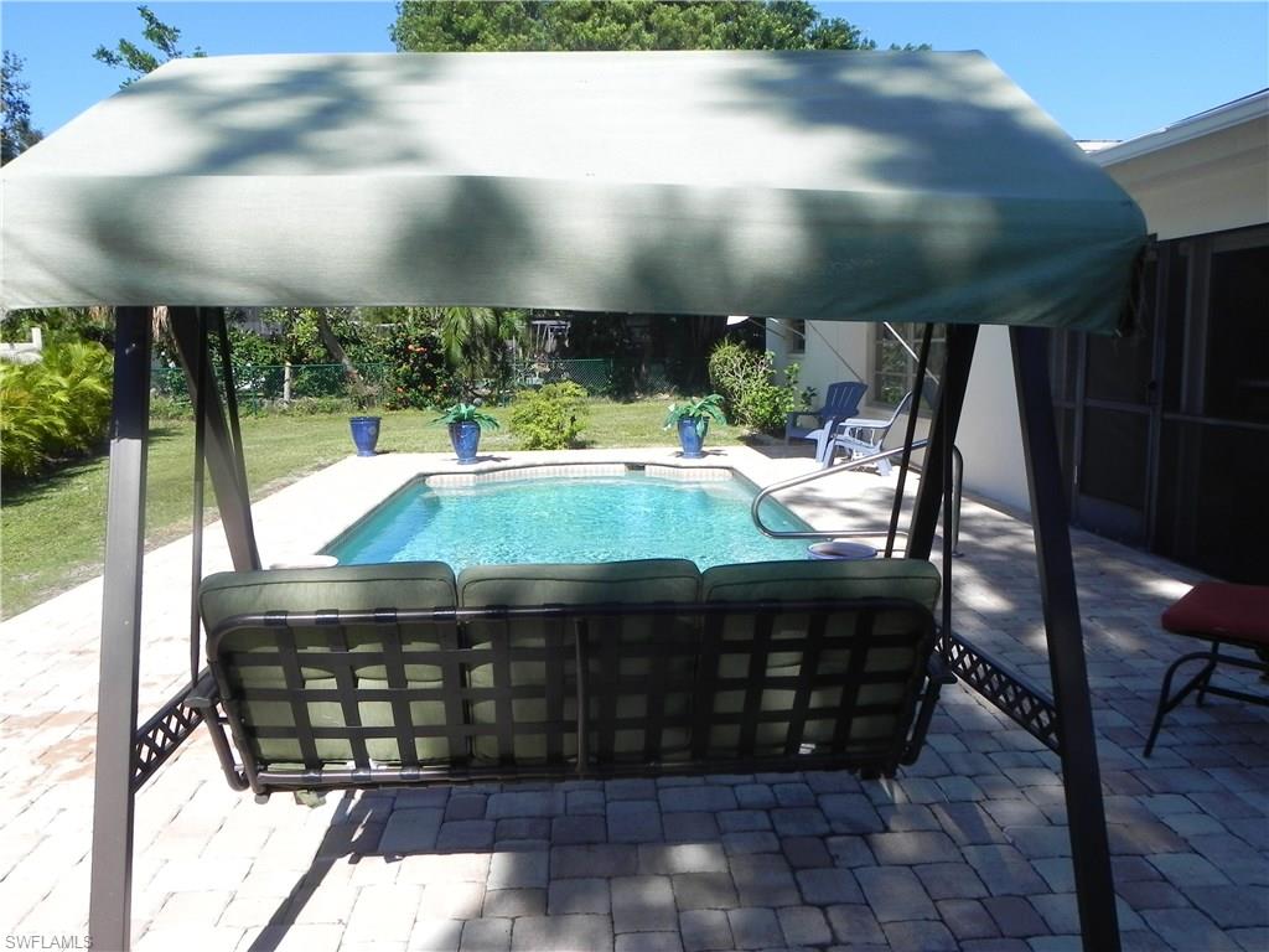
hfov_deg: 67.3
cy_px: 476
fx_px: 953
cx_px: 634
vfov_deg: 53.1
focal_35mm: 26
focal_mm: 4.6
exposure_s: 1/313
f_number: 7.1
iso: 160
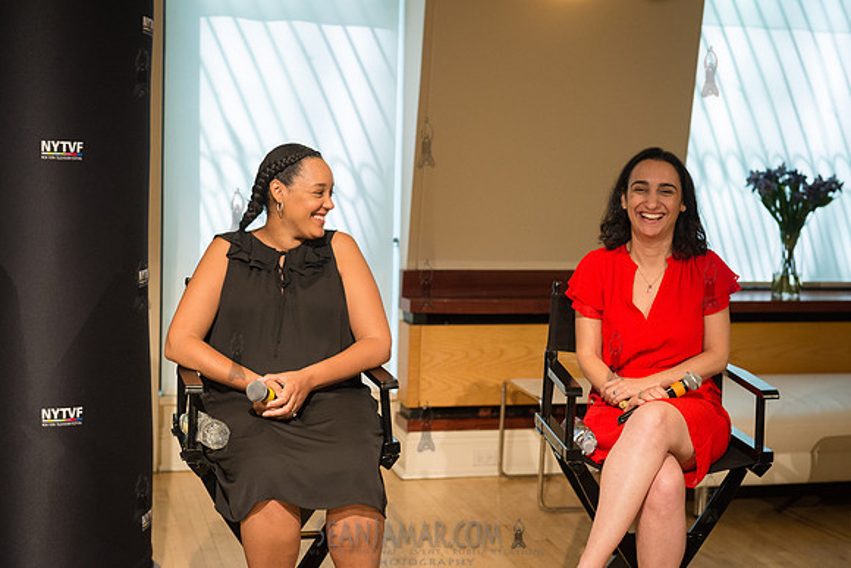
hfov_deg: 34.5
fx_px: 1371
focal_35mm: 58
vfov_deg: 23.4
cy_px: 284
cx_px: 426
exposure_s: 1/250
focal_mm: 58
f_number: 4
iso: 2500
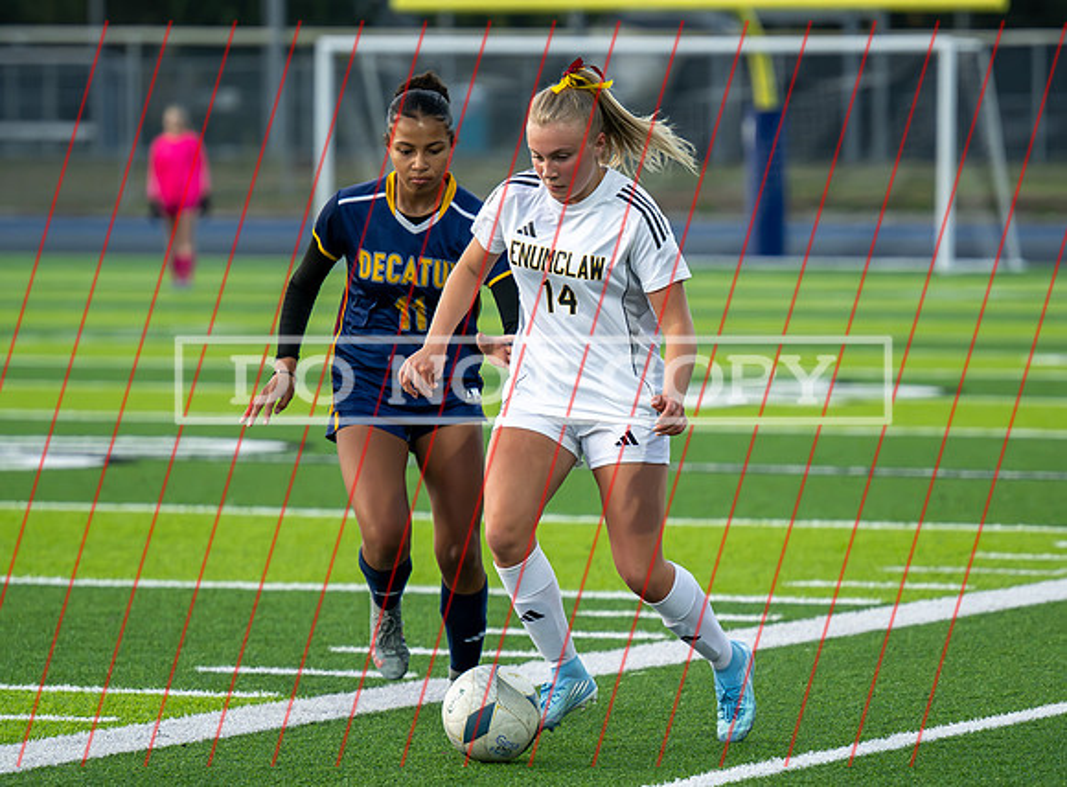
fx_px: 8033
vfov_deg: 5.6
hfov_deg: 7.6
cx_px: 621
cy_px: 480
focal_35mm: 262
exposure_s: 1/1600
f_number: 4
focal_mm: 190
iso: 3600
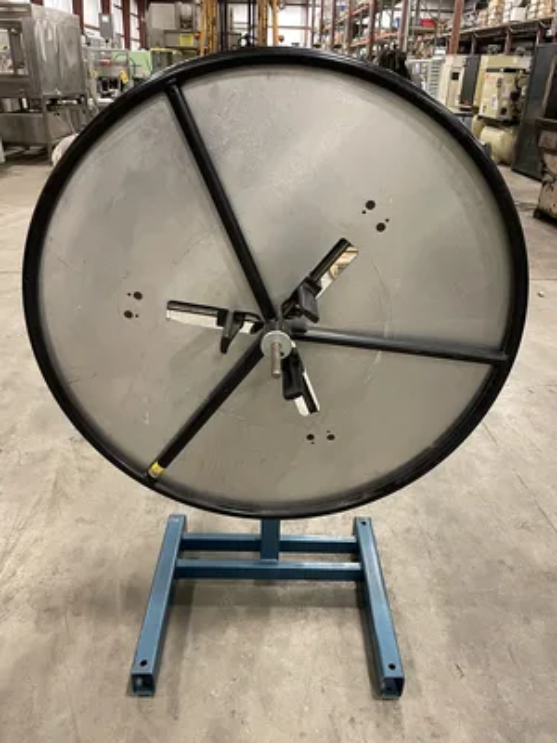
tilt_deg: -26.9
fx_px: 558
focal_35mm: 26
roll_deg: -2.5
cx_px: 278
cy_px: 372
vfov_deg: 67.3
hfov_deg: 53.1
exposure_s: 1/40
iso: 400
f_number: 1.6
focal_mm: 4.2
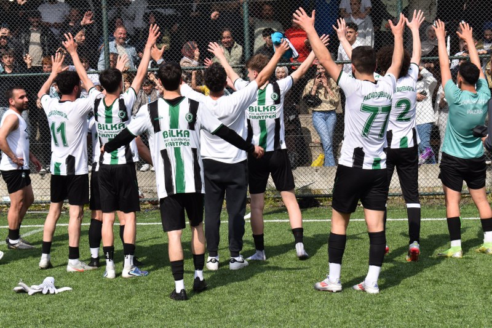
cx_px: 246
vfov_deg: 16.5
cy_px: 164
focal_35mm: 82
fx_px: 1127
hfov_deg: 24.6
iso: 200
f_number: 9
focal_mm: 55
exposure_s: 1/320
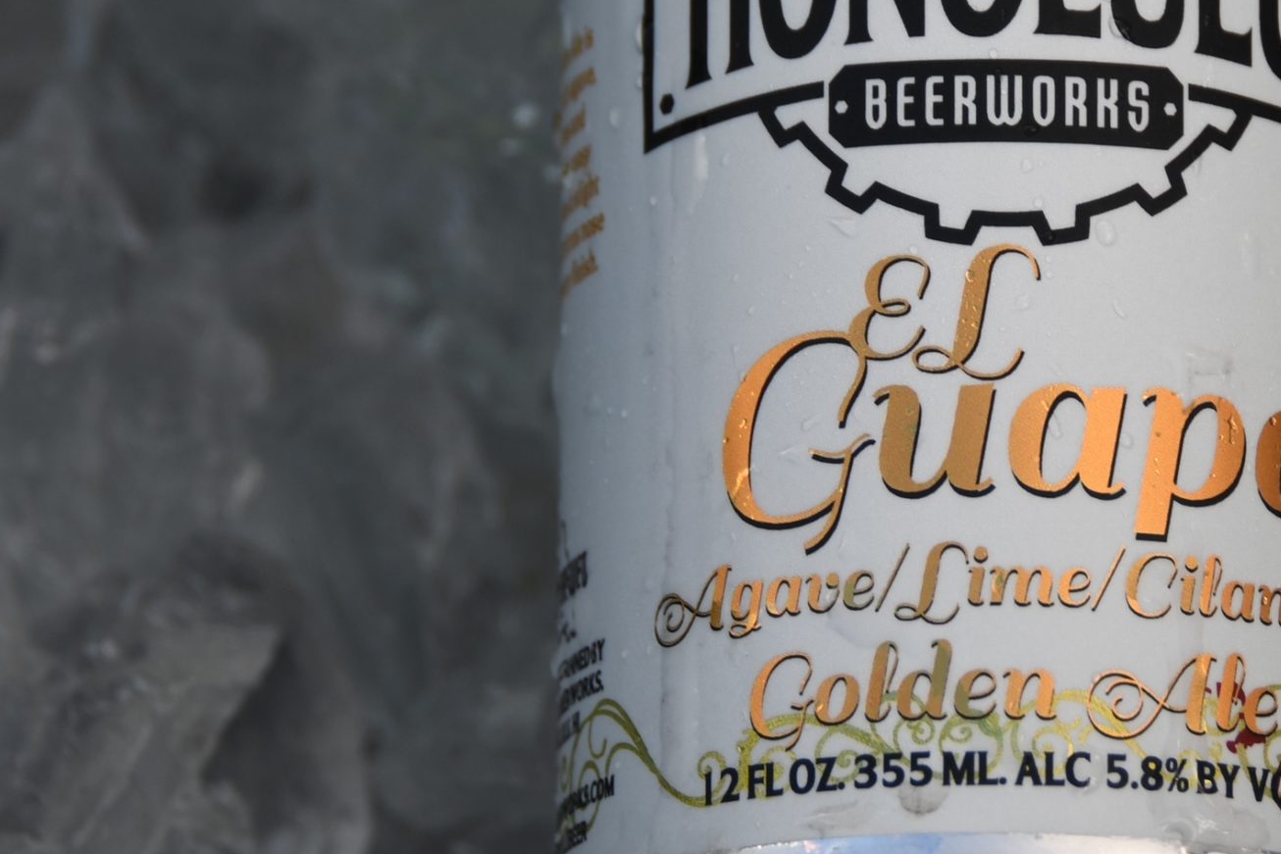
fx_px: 17792
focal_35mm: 500
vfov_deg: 2.8
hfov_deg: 4.1
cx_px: 965
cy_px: 190
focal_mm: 170
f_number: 5.6
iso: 160
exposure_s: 1/250
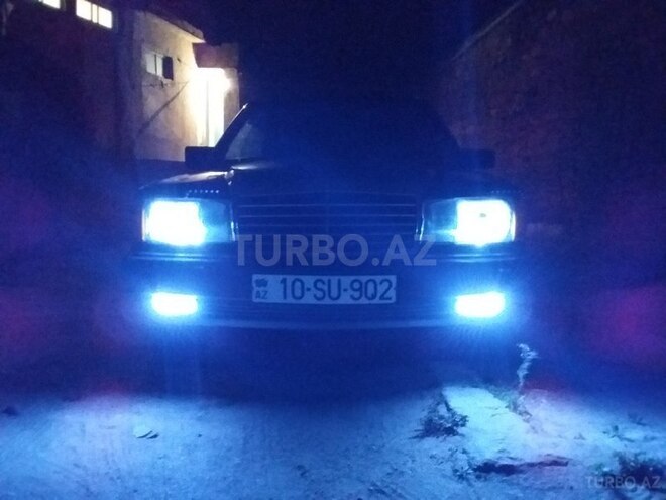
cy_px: 250
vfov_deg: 45.4
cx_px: 333
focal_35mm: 31
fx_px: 596
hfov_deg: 58.4
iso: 800
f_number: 2.2
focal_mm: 3.3
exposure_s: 1/10
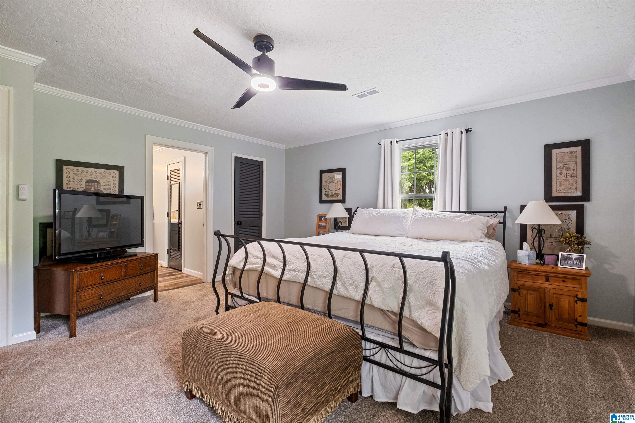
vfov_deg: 77.3
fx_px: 265
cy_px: 212
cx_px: 318
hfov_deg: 100.4
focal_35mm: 15
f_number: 8
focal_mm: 10
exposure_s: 1/2
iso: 800
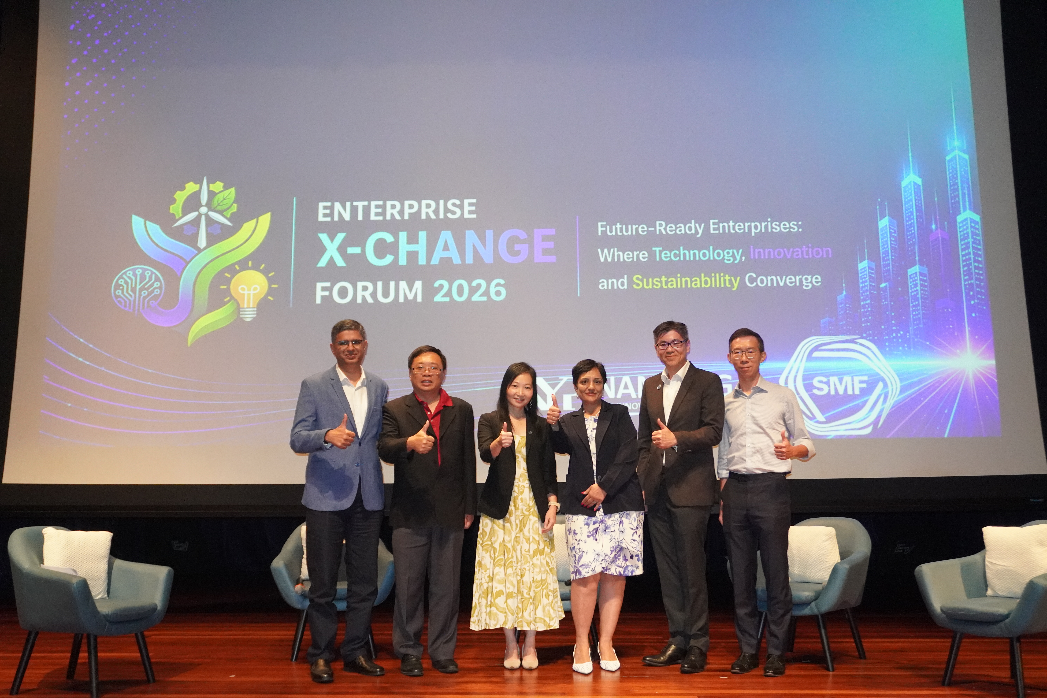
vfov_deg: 38.4
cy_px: 349
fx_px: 1003
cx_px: 524
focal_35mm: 34
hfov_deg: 55.1
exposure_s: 1/160
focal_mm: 23
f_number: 4
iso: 4000
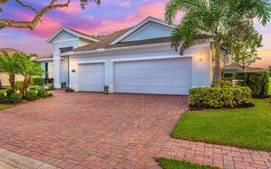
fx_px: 190
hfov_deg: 70.0
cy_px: 80
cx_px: 102
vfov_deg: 48.2
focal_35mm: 26
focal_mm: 13
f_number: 8
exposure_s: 1/250
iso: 320
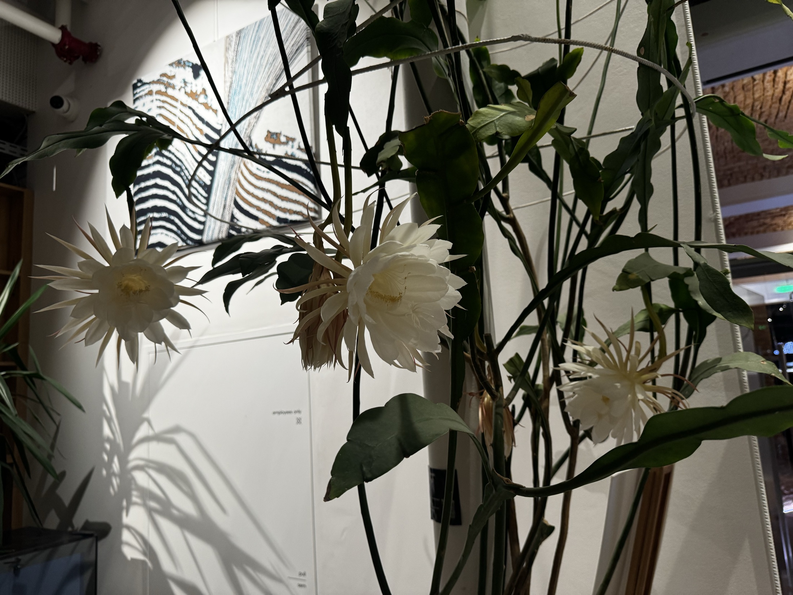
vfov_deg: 56.8
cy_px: 298
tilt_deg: +7.7
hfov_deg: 71.6
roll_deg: +3.8
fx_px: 550
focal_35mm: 24
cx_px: 396
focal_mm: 6.76
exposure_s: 1/100
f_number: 1.78
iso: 200
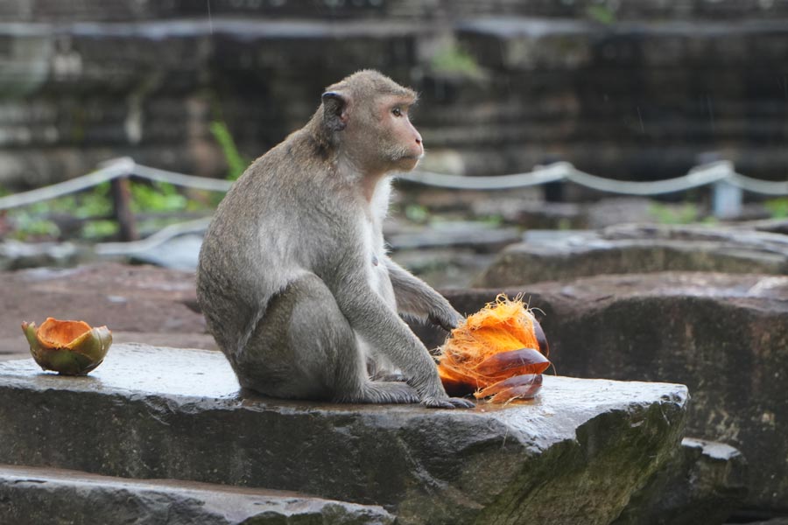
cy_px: 262
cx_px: 394
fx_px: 3447
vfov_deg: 8.7
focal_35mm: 158
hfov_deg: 13.0
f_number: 5.6
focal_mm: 105
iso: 800
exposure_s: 1/125
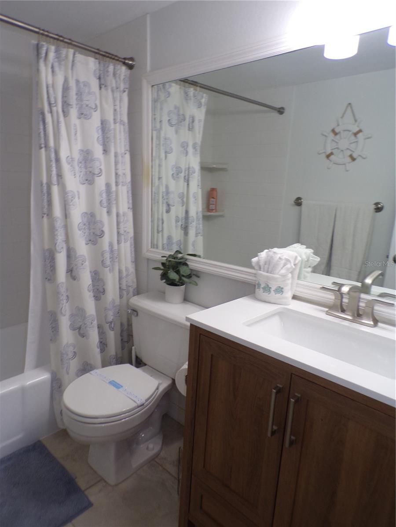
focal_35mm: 24
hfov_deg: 56.8
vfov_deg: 71.6
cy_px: 264
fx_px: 366
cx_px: 198
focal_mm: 4.3
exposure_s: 1/45
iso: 100
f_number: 3
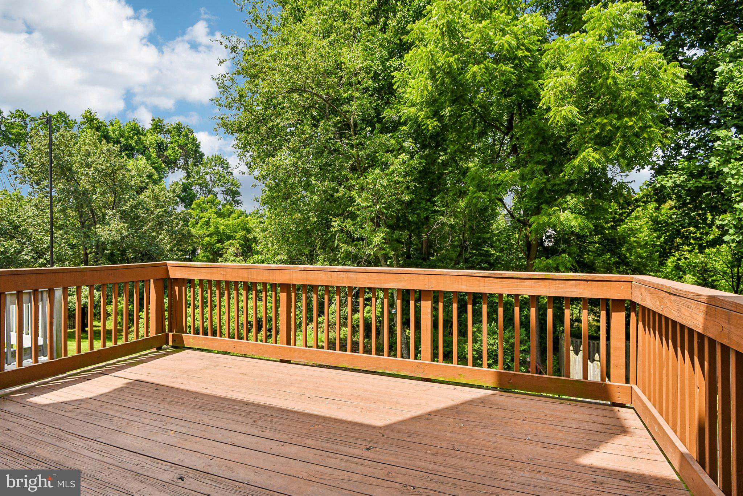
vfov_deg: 64.5
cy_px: 248
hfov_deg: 86.9
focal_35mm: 19
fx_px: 392
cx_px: 372
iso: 400
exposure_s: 1/800
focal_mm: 19
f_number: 8
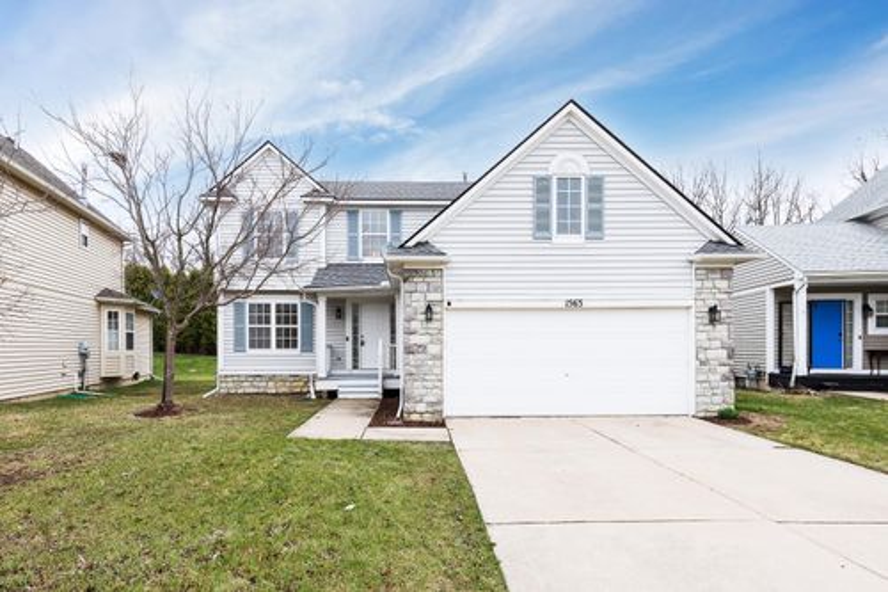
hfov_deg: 96.8
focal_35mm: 16
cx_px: 444
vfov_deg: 73.7
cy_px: 296
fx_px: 395
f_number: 14
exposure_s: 1/200
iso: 500
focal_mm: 16
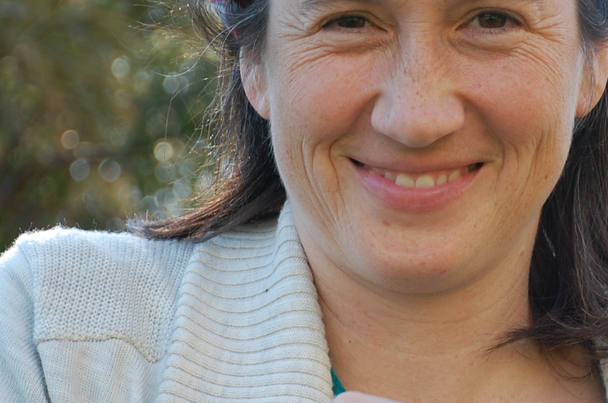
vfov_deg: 6.2
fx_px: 3692
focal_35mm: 219
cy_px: 320
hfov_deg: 9.4
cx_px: 398
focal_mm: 70
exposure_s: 1/320
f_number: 5.3
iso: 400
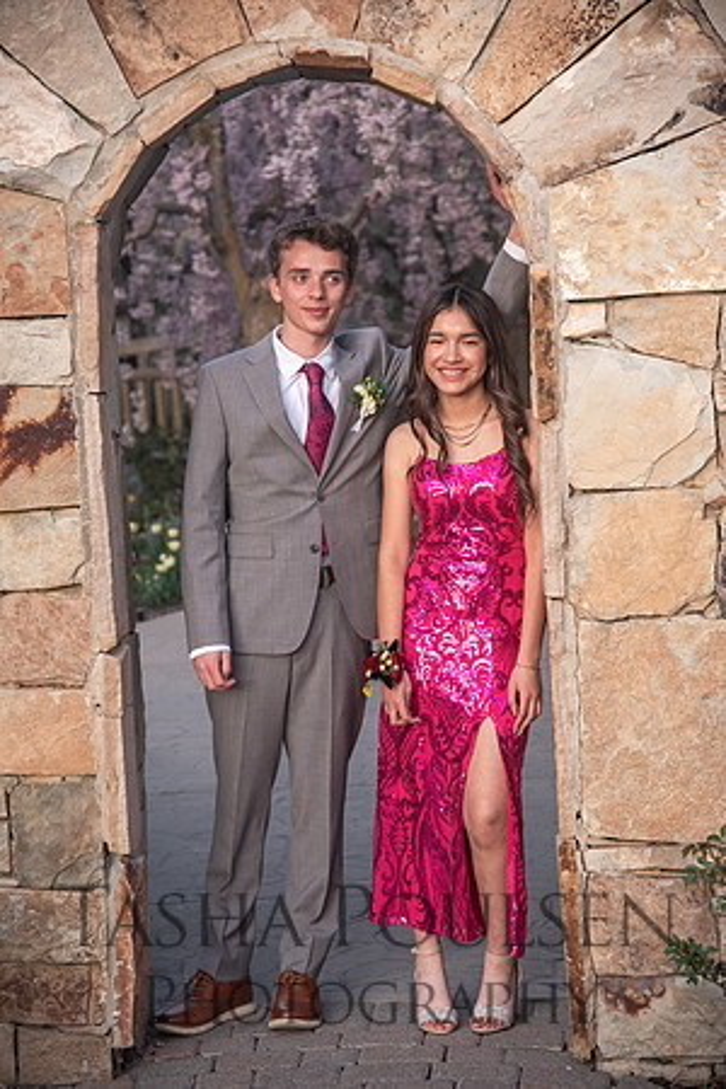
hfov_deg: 16.1
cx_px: 363
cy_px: 544
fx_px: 2571
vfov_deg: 23.9
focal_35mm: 85
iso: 500
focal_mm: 85
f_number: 4.5
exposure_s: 1/125
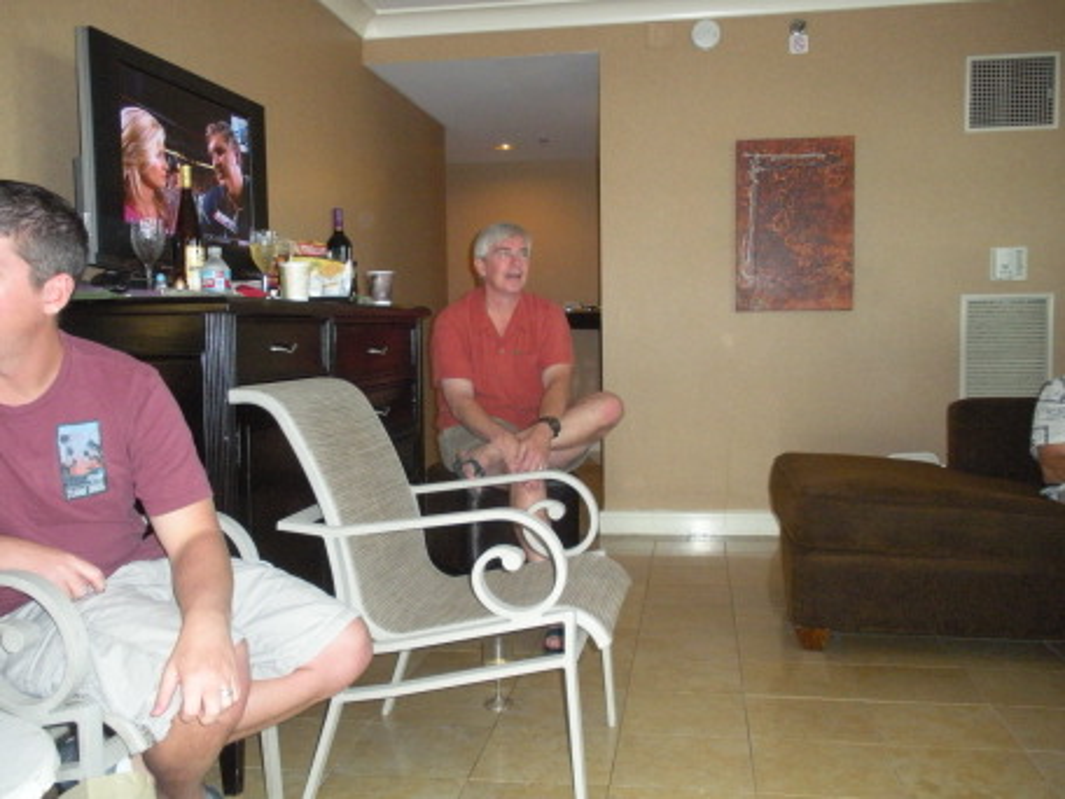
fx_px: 1108
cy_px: 400
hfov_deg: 51.4
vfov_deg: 39.7
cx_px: 532
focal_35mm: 36
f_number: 3.5
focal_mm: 6.3
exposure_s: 1/60
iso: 528
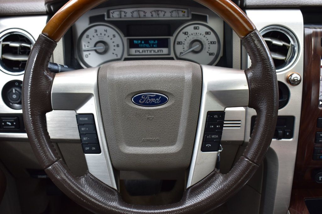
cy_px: 107
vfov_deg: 28.1
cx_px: 161
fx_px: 429
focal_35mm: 48
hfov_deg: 41.1
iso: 400
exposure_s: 1/50
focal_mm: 32
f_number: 8
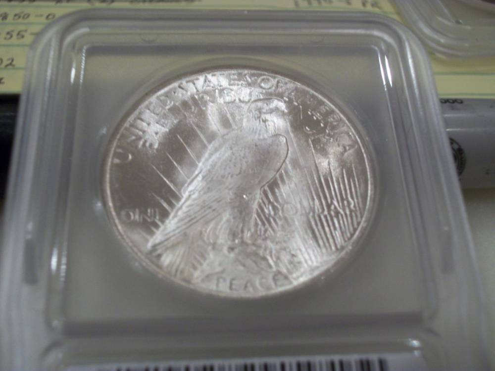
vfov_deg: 29.1
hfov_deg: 38.2
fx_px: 715
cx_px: 248
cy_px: 186
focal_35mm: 50
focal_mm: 8.8
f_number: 3.6
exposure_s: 1/20
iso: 160
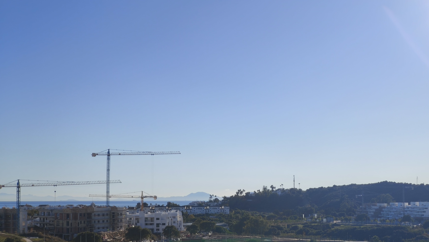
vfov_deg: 18.8
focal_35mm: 64
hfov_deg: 32.8
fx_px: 728
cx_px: 243
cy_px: 166
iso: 50
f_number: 1.9
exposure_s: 1/1179
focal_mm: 7.1
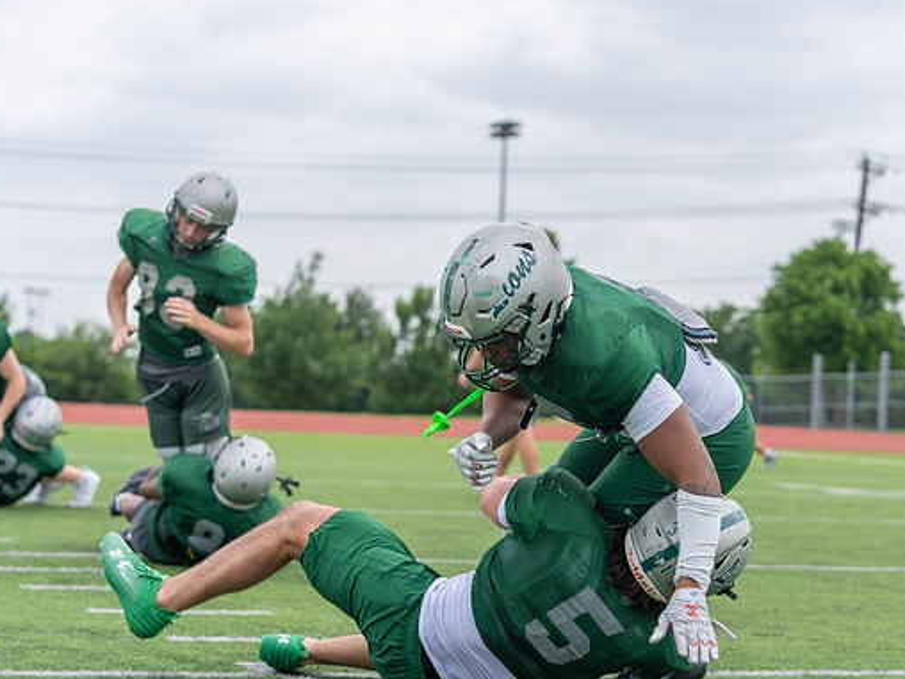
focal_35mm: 101
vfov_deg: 14.6
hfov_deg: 19.4
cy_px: 398
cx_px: 567
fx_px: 2641
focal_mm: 70
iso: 160
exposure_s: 1/1250
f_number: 3.5
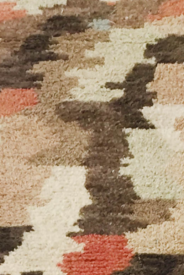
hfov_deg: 10.6
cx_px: -32
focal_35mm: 127
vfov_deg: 15.2
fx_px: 973
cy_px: 376
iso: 64
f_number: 2.2
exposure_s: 1/33
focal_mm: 4.15
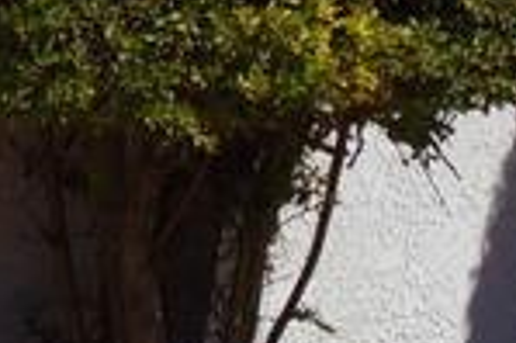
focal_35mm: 268
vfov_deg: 4.8
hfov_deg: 7.2
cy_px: -806
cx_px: -706
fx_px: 3837
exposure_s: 1/125
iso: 100
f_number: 11
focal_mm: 26.25
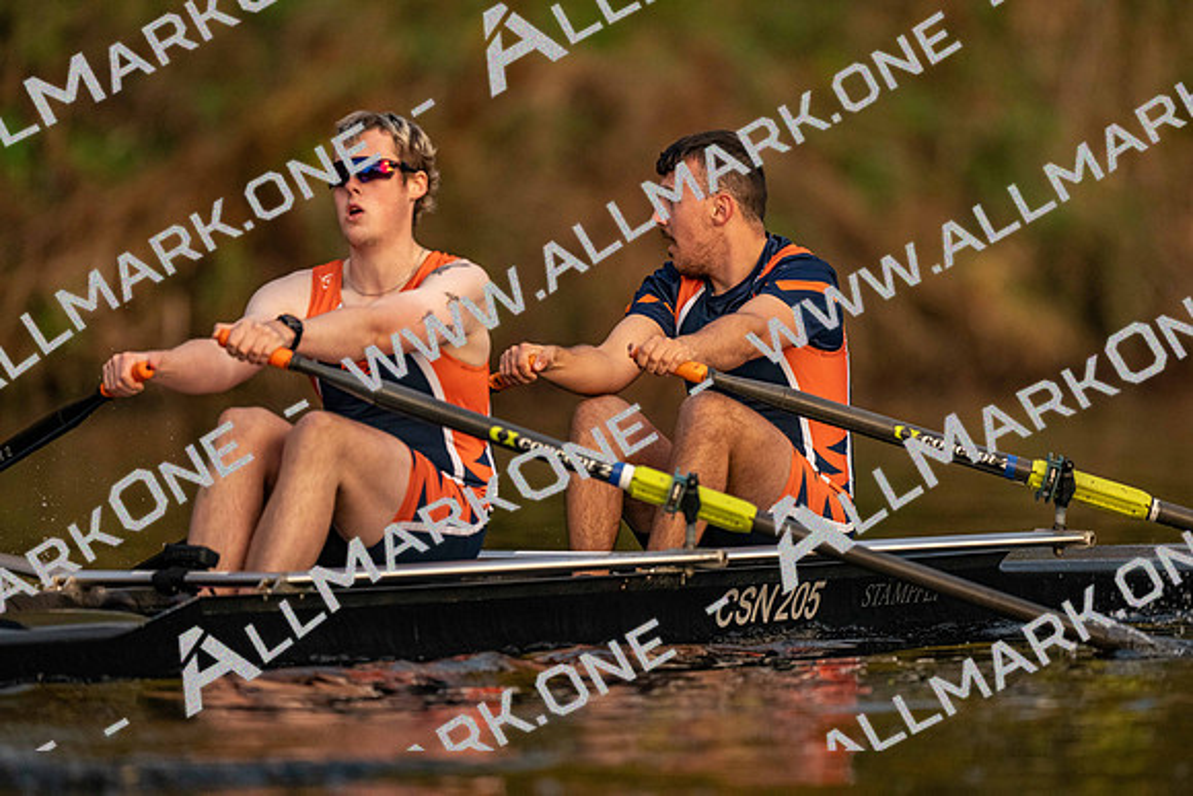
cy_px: 398
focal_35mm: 600
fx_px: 19887
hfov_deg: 3.4
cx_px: 596
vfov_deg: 2.3
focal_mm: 600
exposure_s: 1/2500
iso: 2800
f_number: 4
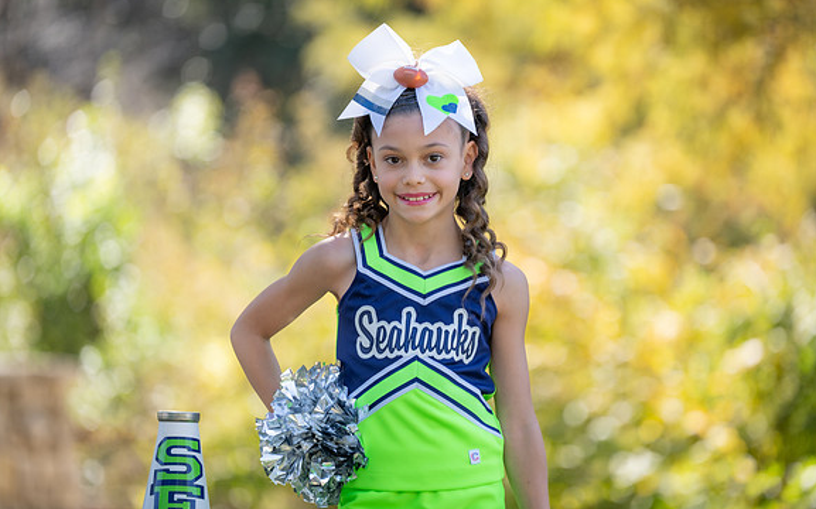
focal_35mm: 178
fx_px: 3957
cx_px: 433
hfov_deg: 11.8
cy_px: 280
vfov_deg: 7.4
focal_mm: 164
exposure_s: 1/320
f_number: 2.8
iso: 100
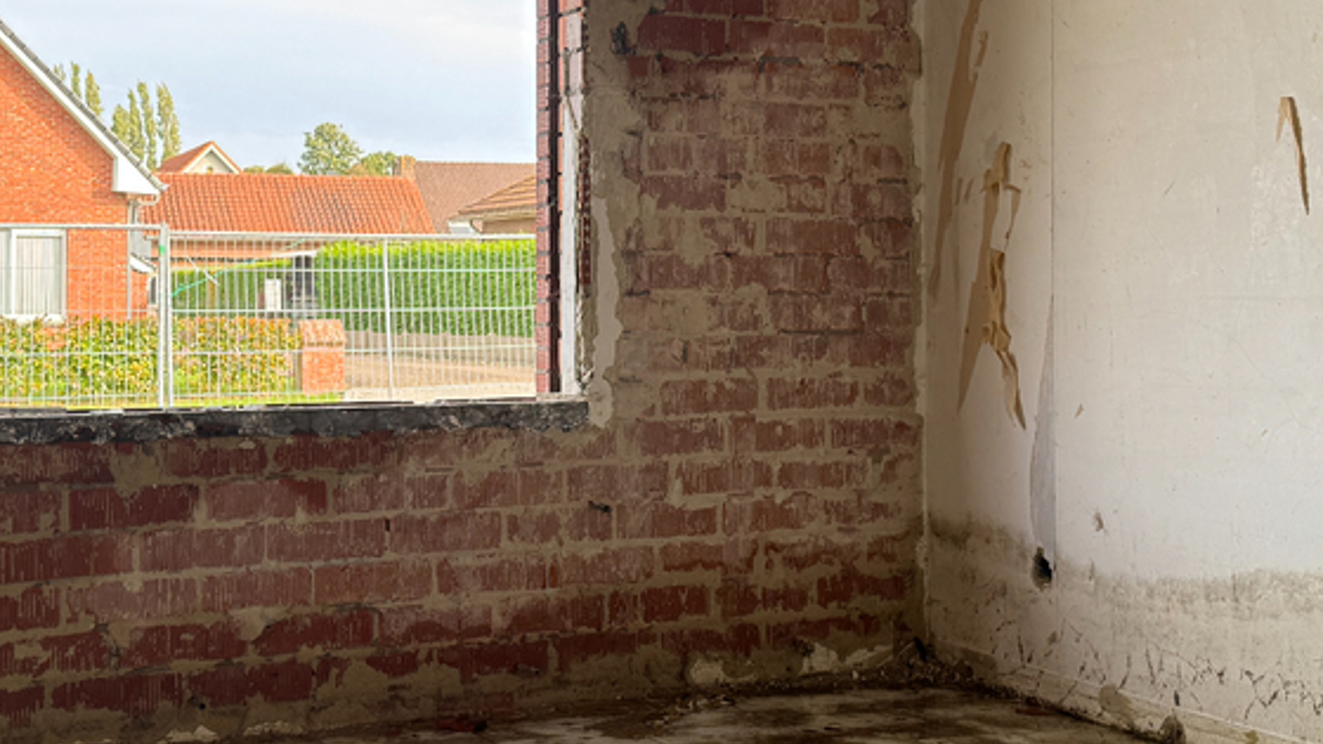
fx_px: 1965
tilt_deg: +2.2
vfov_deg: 21.4
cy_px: 236
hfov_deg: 37.1
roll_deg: +0.5
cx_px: 548
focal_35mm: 56
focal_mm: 6.76
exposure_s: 1/207
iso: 80
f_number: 1.78
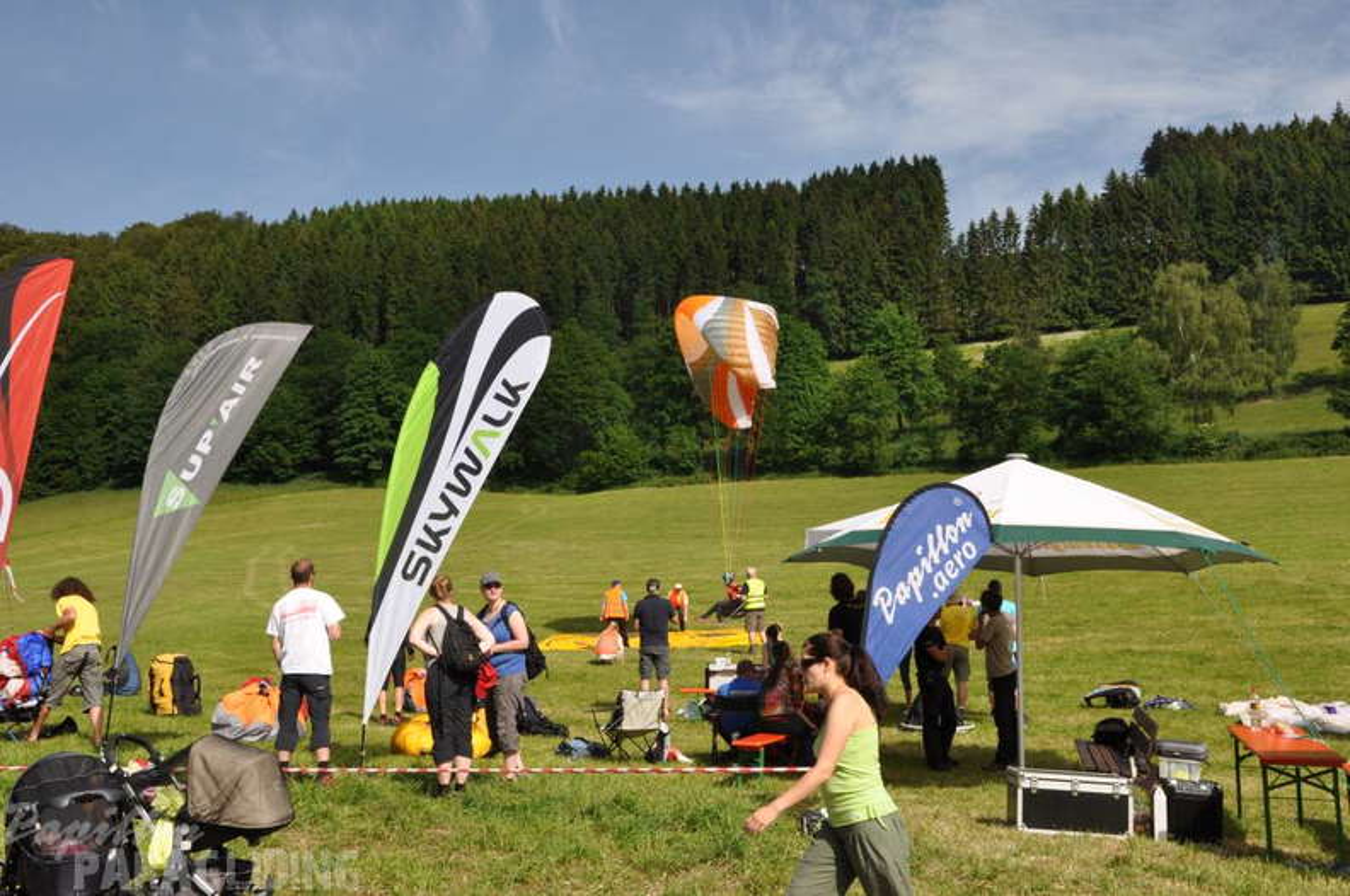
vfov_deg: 31.8
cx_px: 675
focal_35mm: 42
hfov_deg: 46.4
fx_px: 1573
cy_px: 448
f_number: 14
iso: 200
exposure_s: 1/200
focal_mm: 28
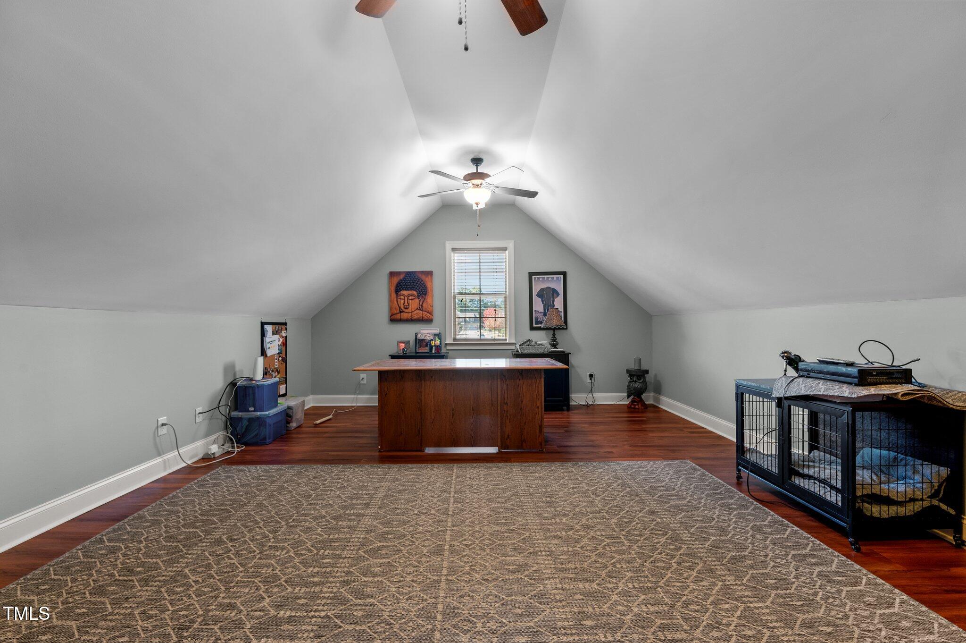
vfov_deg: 77.2
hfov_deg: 100.4
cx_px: 483
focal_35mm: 15
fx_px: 402
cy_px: 322
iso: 400
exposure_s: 1/3
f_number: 6.3
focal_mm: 15
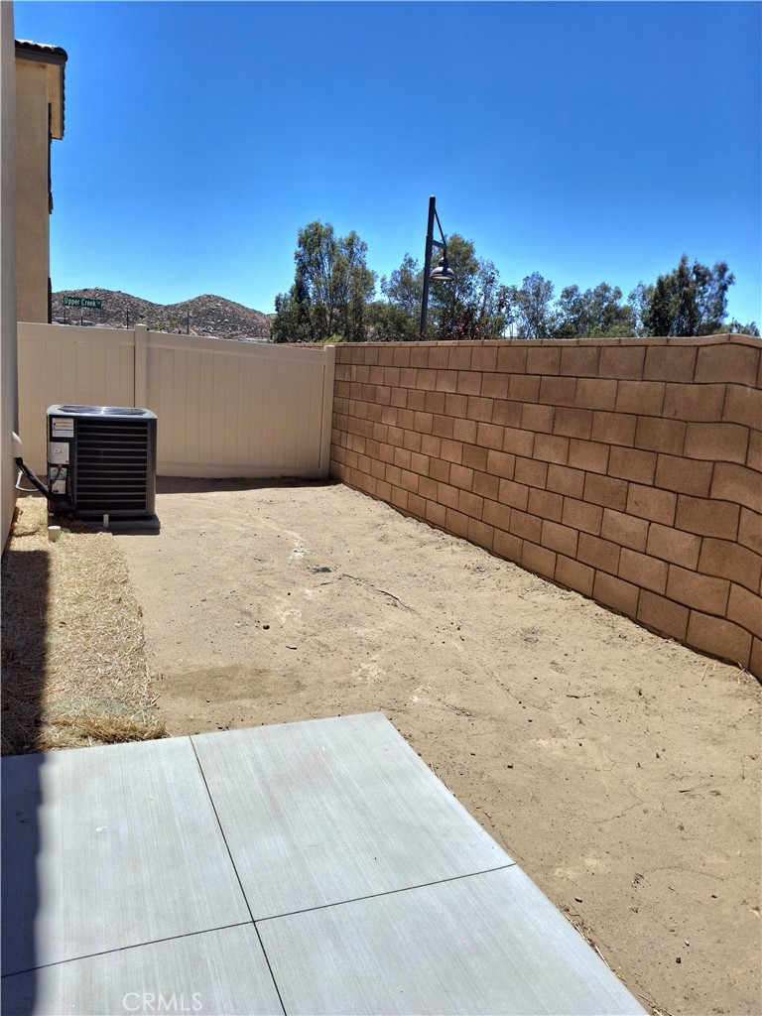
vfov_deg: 69.4
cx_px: 381
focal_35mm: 25
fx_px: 734
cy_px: 508
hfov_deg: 54.9
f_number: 1.8
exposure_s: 1/2000
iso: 32
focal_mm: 4.69
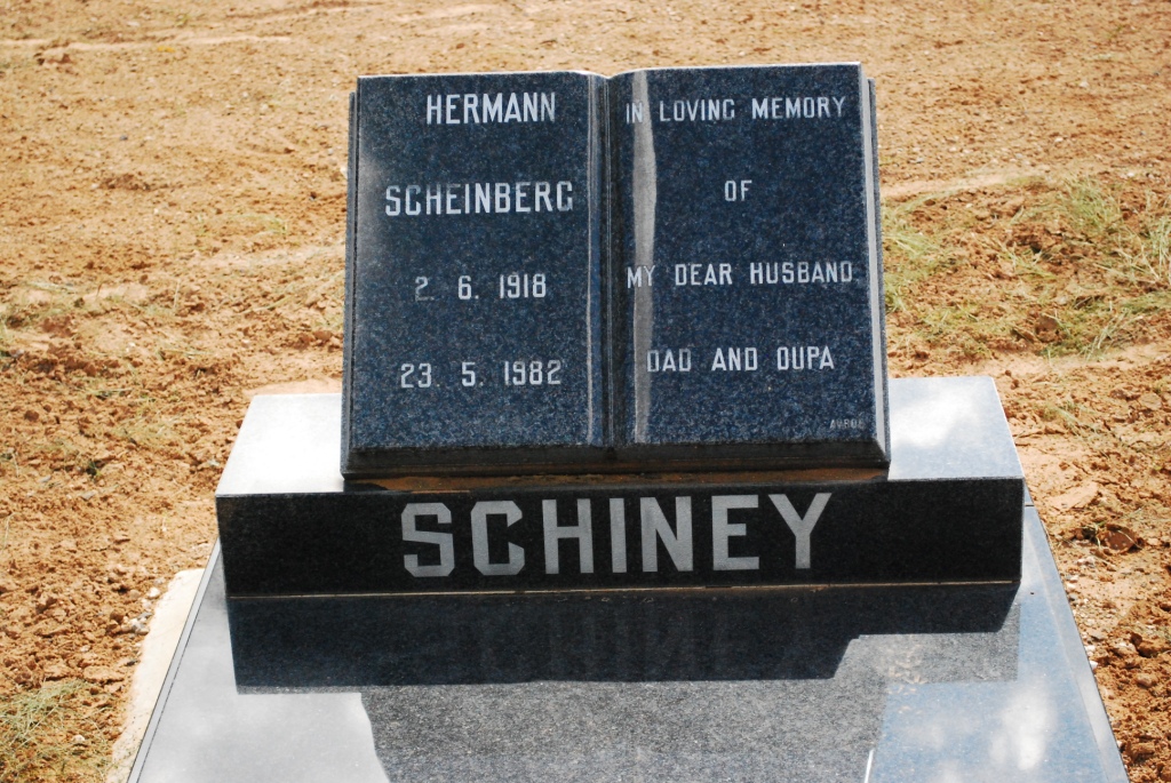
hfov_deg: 29.2
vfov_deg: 19.8
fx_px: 2247
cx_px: 586
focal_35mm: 69
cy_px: 392
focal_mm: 46
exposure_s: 1/1600
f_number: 5.3
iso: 1600
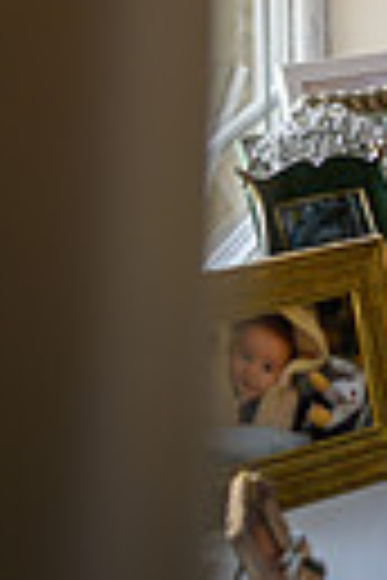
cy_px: -252
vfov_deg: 15.2
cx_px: 477
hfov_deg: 10.7
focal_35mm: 126
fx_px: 2032
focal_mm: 36
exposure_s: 1/125
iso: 72
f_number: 2
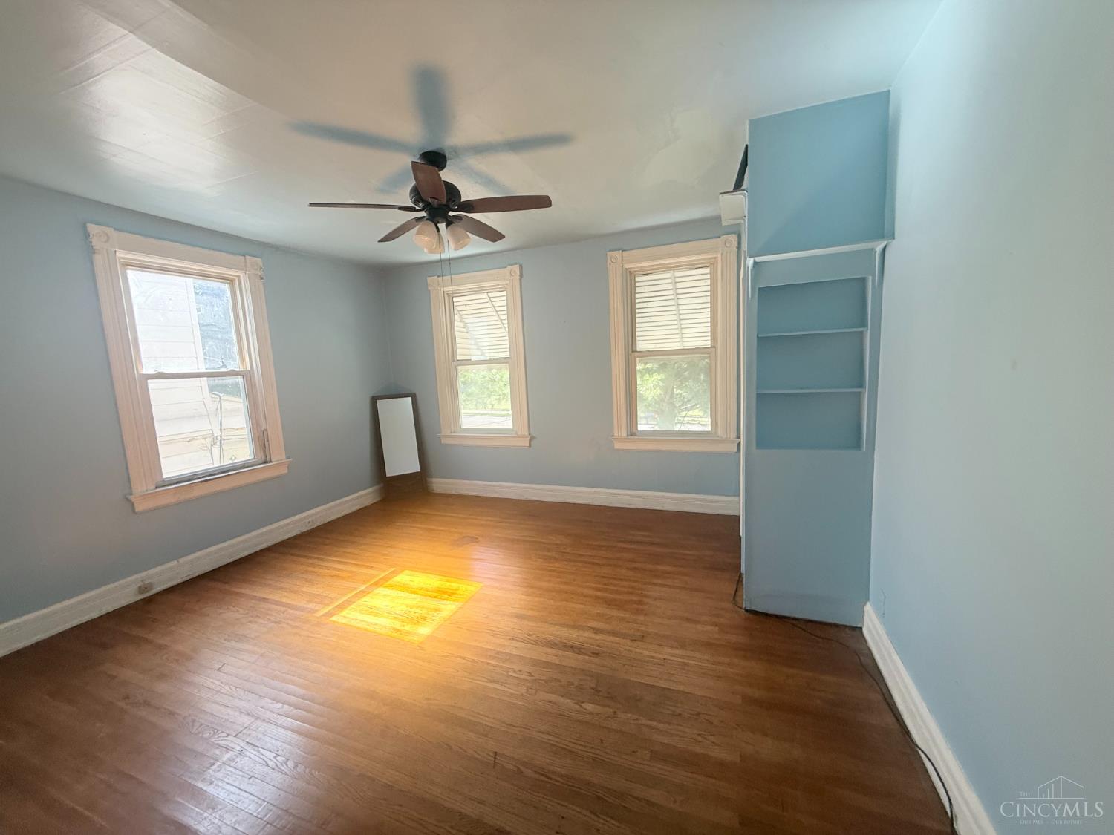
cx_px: 557
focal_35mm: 14
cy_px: 418
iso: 125
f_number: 2.2
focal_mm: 2.22
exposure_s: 1/99
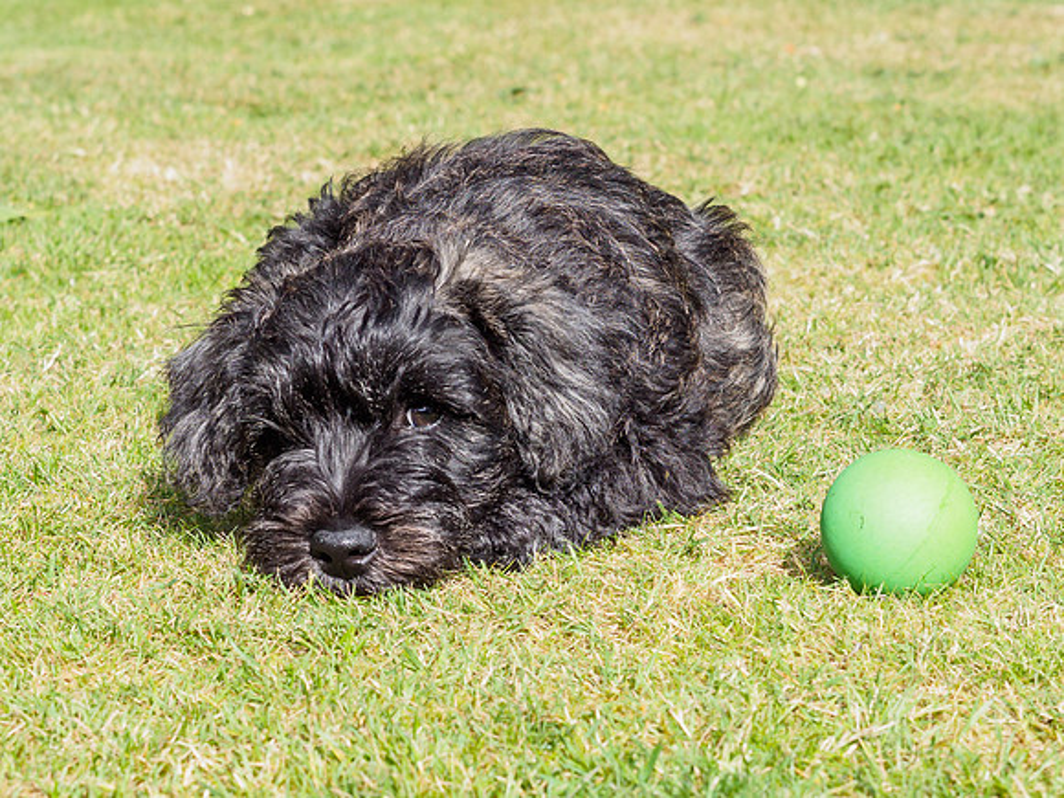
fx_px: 3966
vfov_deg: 11.5
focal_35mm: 129
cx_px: 431
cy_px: 437
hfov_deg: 15.3
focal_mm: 40
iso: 200
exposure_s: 1/500
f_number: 5.6
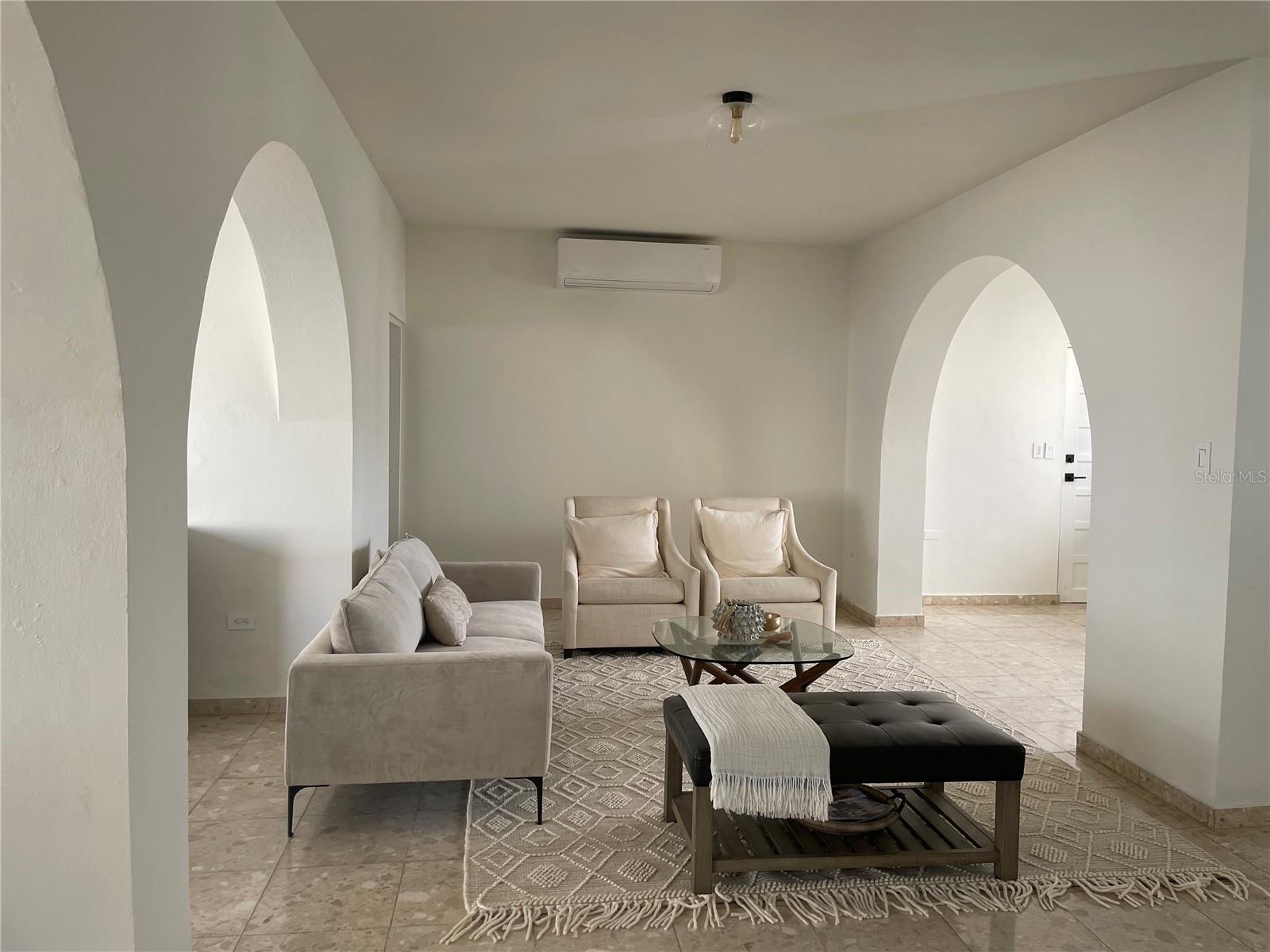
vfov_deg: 53.1
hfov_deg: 67.3
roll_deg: -0.8
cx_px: 635
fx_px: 954
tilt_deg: -3.0
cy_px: 476
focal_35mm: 26
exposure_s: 1/121
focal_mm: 4.2
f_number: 1.6
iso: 80
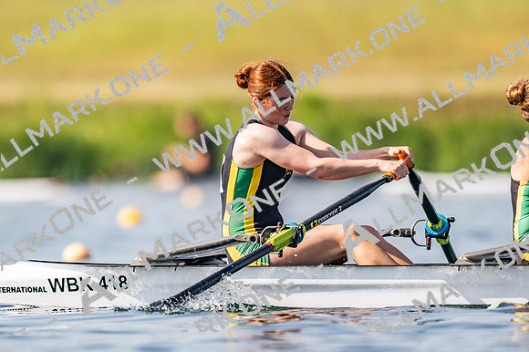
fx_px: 13217
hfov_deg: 2.3
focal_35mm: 900
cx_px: 264
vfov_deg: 1.5
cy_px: 176
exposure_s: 1/2500
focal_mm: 600
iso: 180
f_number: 4
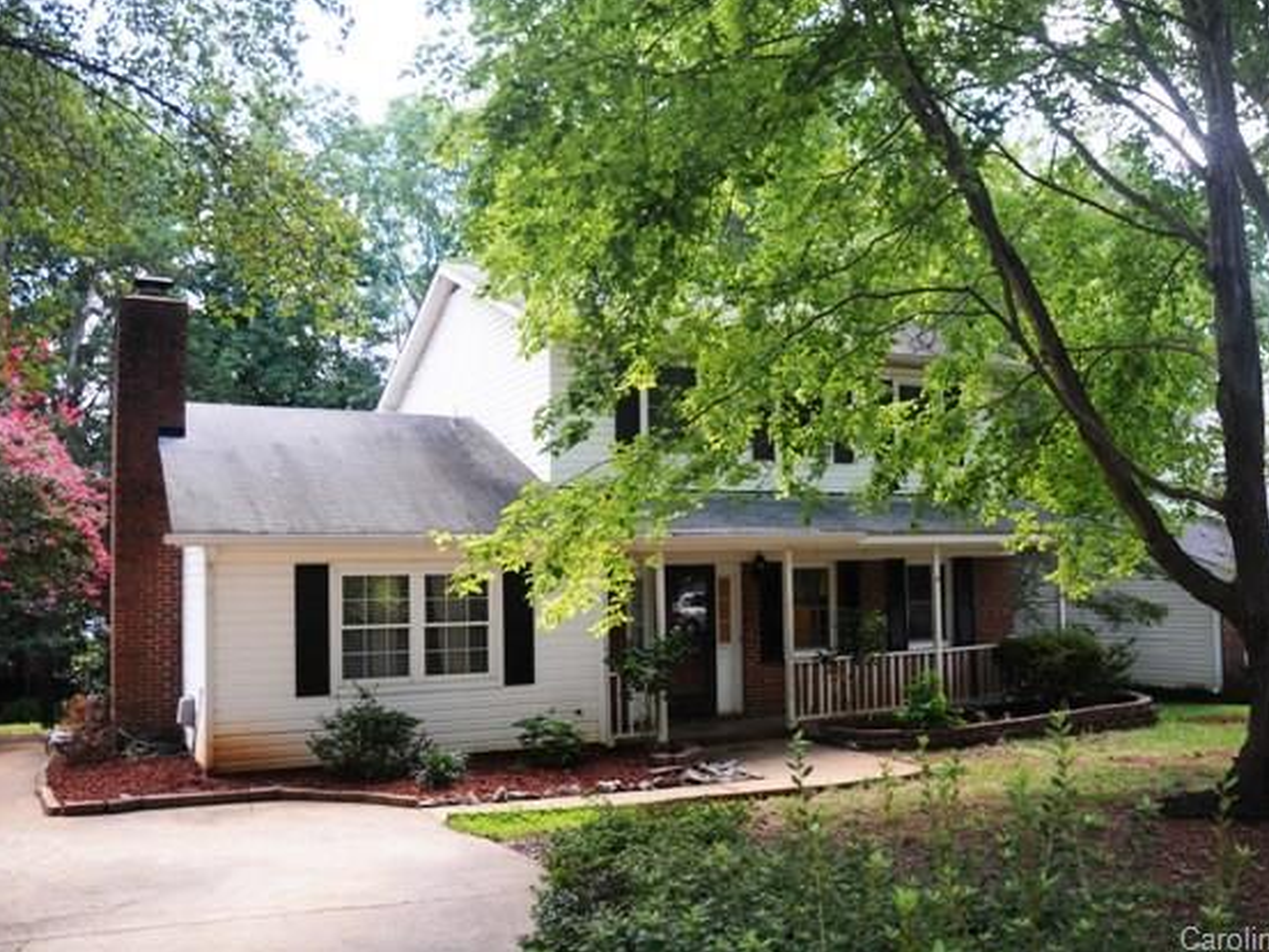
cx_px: 709
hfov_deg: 59.8
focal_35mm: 30
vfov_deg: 46.8
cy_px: 474
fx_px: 1100
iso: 200
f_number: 3.5
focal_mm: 18
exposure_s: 1/125
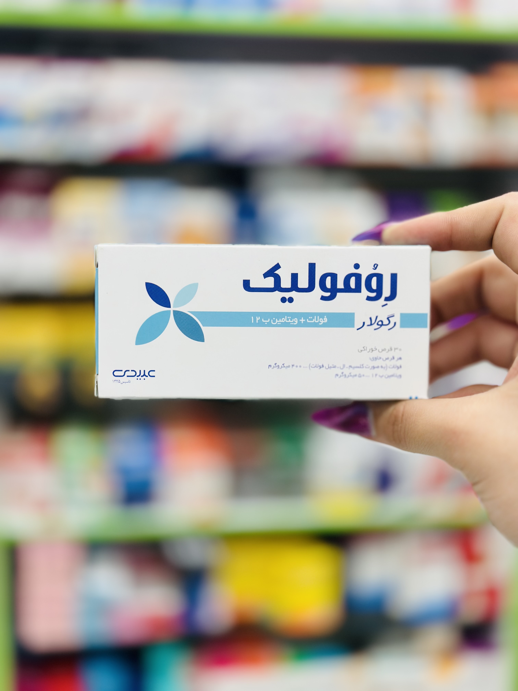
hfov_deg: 30.3
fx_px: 958
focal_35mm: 48
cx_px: 259
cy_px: 346
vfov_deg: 39.7
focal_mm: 6.86
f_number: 1.78
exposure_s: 1/139
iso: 64
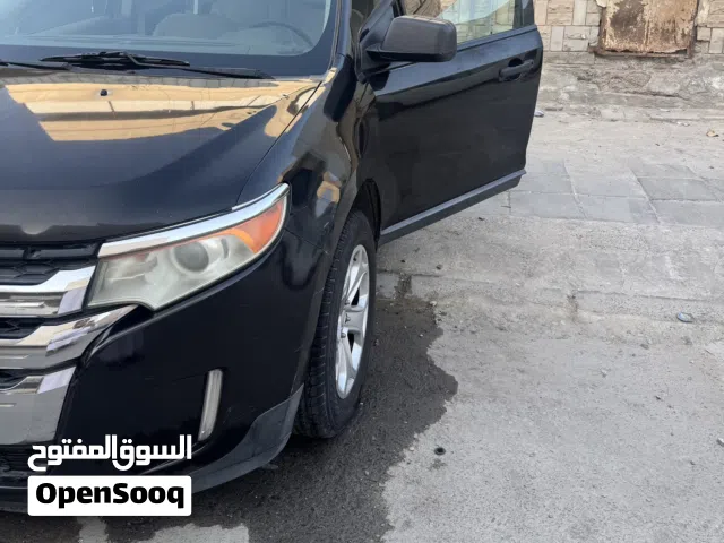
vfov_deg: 56.8
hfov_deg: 71.6
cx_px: 362
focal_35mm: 24
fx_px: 502
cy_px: 272
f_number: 1.78
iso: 80
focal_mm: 6.76
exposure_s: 1/853
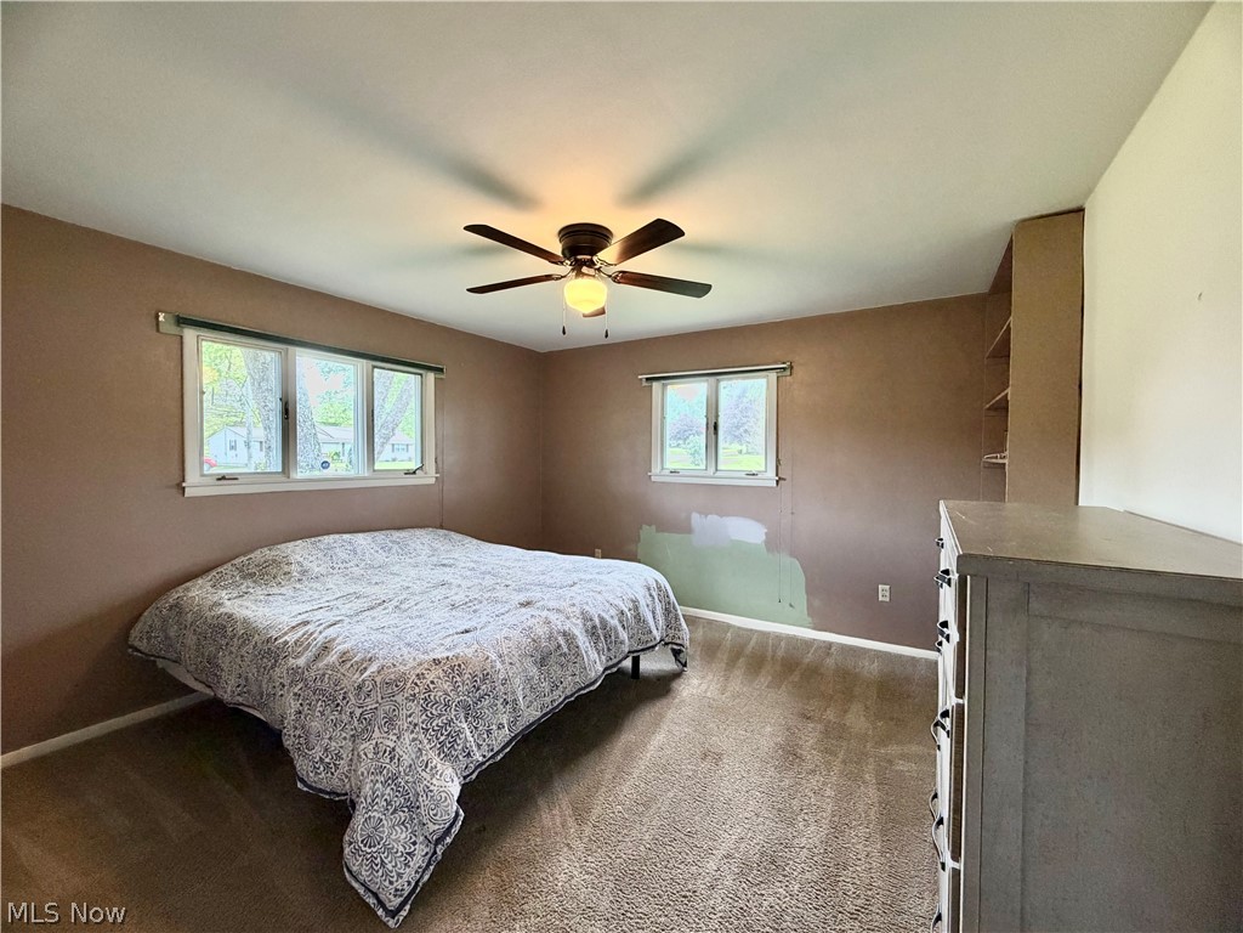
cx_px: 622
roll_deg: +0.1
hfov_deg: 102.1
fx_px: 503
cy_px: 466
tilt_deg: -1.5
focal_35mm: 14
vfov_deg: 85.7
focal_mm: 2.22
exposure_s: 1/60
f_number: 2.2
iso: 320
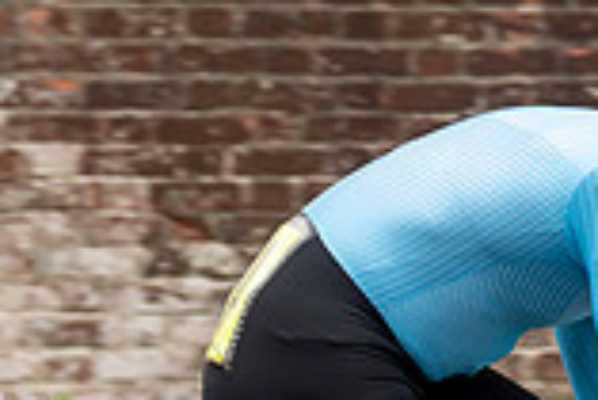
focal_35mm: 495
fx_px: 8230
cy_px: 234
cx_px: 625
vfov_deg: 2.8
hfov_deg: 4.2
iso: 200
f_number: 3.5
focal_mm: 70
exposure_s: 1/1000
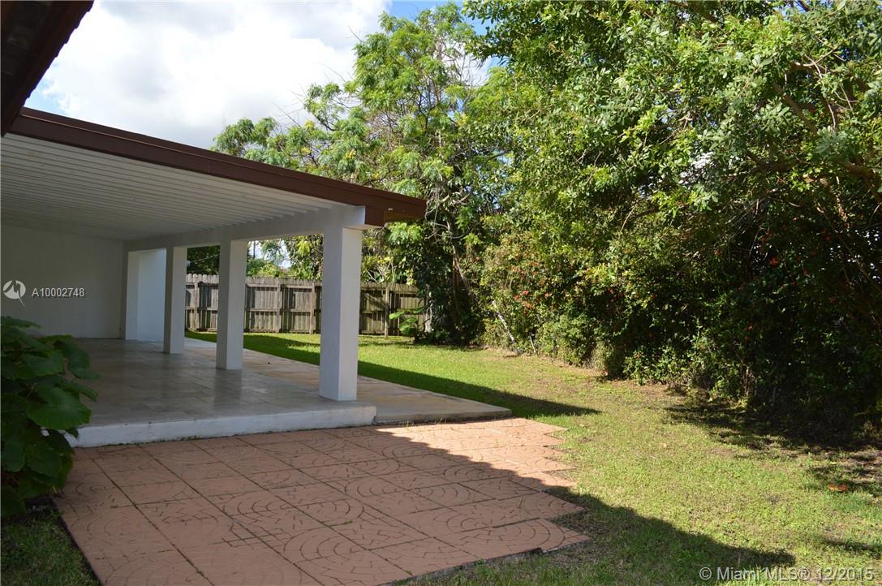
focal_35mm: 27
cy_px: 293
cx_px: 441
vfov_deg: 47.8
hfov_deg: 67.4
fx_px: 661
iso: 100
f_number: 7.1
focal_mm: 18
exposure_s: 1/200
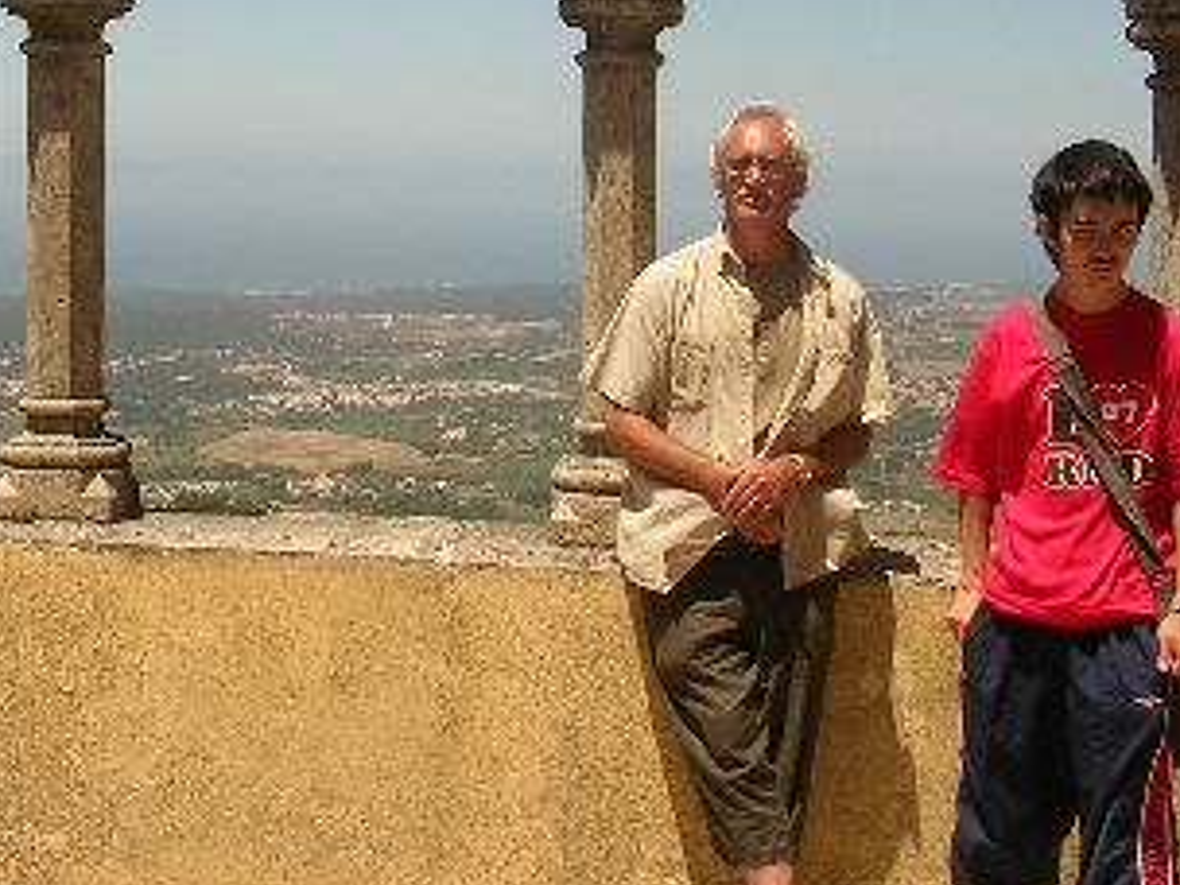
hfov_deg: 30.2
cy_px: 217
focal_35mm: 64
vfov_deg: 22.7
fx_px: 2182
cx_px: 462
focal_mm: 5.8
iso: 50
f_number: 5.6
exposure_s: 1/313
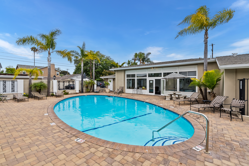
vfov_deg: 73.8
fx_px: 111
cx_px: 124
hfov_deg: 96.7
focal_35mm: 16
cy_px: 83
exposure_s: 1/320
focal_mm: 16
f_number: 8
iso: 100
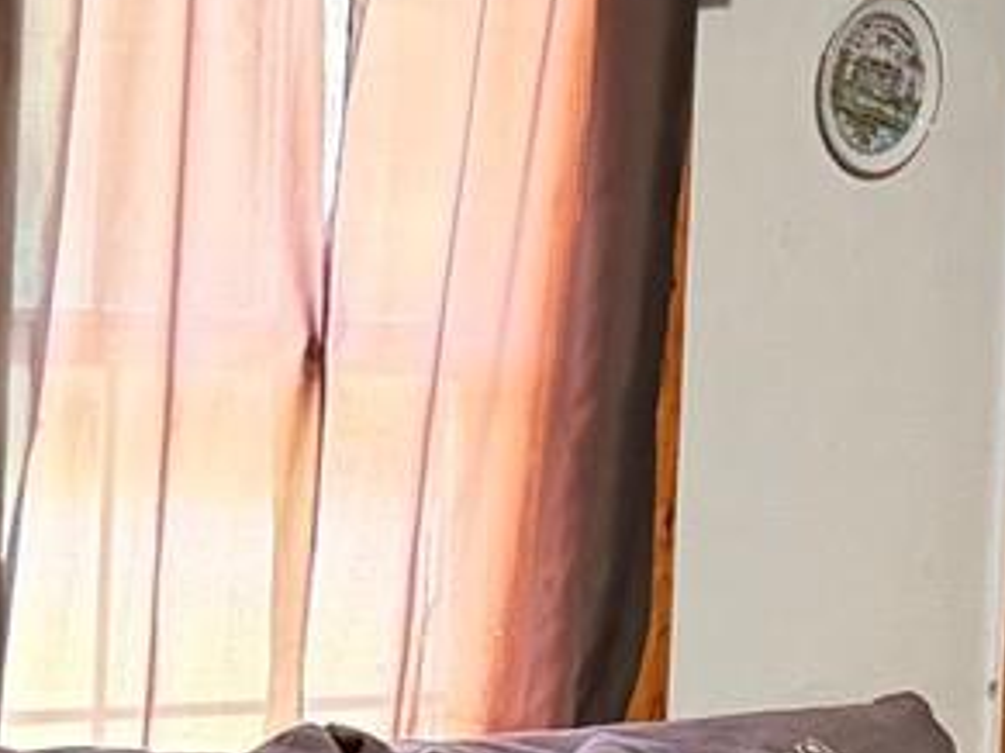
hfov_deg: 11.5
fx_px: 4905
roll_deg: -2.1
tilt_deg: -1.5
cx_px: 1150
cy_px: 553
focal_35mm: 169
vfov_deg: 8.8
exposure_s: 1/60
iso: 800
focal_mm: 6.76
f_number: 1.78
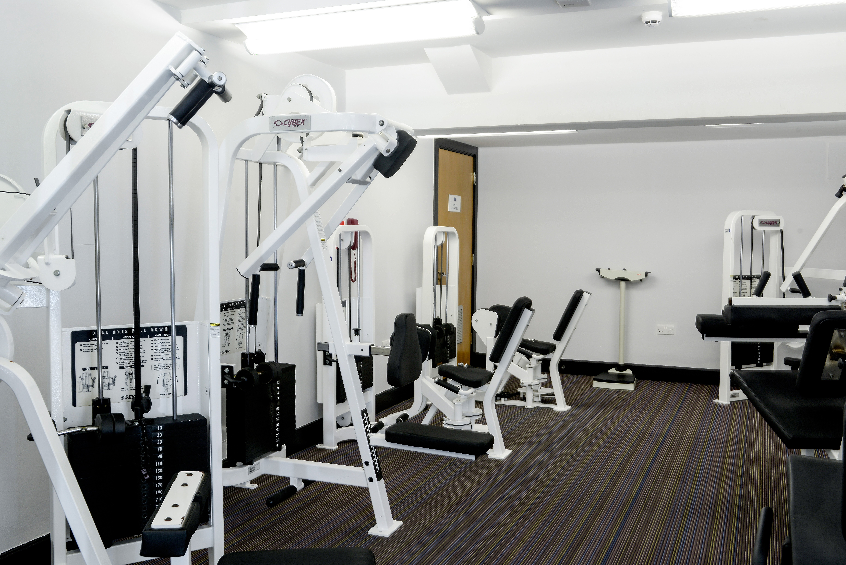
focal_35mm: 35
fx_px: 823
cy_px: 282
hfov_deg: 54.4
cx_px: 423
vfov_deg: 37.9
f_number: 11
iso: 200
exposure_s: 2
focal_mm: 35
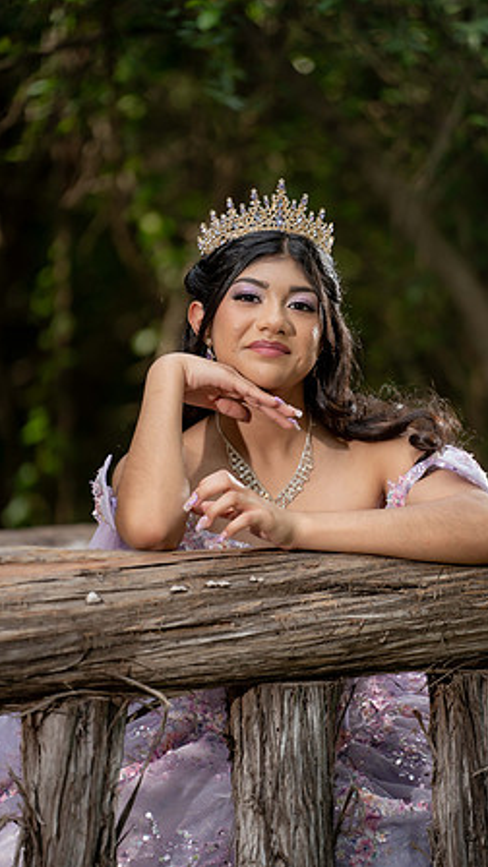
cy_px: 434
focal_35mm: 158
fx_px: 3635
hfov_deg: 7.7
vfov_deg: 13.6
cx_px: 287
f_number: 2.8
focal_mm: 150
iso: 200
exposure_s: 1/640
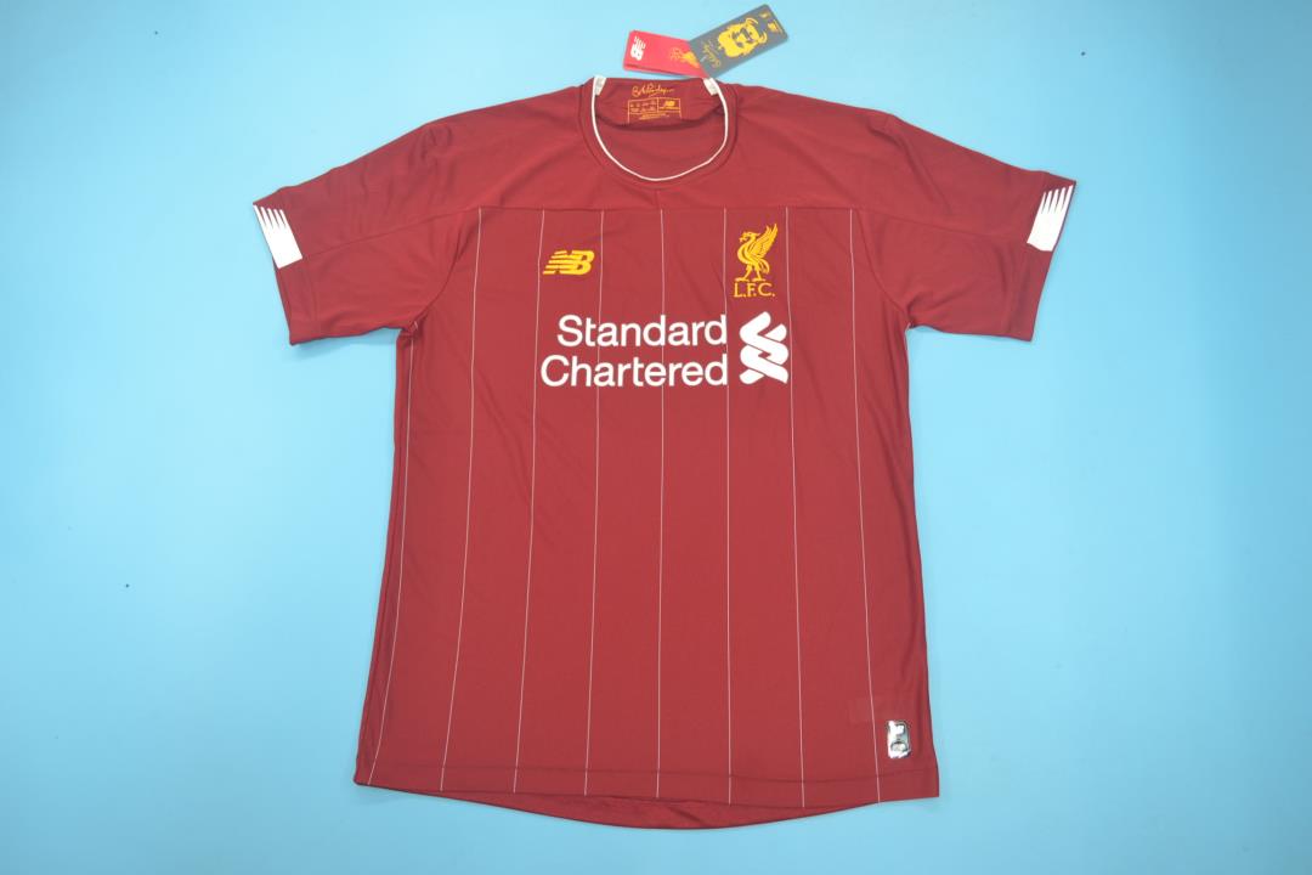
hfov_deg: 61.9
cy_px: 438
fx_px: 1093
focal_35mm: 30
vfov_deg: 43.6
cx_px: 656
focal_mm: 20
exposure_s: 1/60
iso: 200
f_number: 5
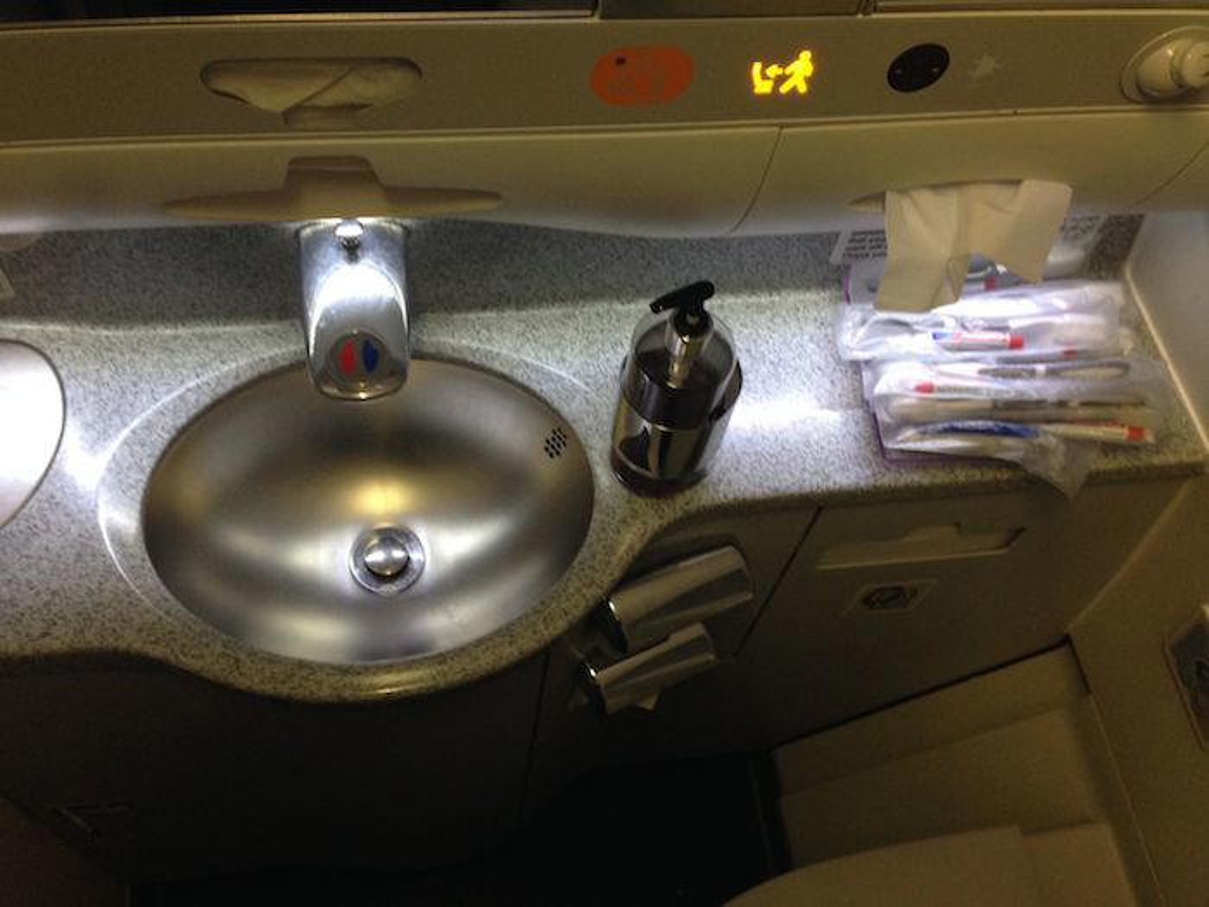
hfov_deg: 55.4
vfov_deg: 42.9
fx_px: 1153
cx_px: 604
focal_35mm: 33
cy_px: 454
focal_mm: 4.12
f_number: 2.4
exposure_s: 1/20
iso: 125
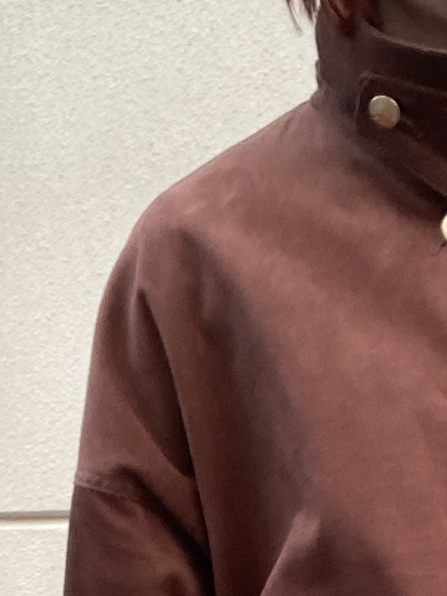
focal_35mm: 87
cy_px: 732
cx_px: 473
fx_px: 1497
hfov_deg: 16.5
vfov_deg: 20.8
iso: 50
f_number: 2.2
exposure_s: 1/121
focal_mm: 2.87
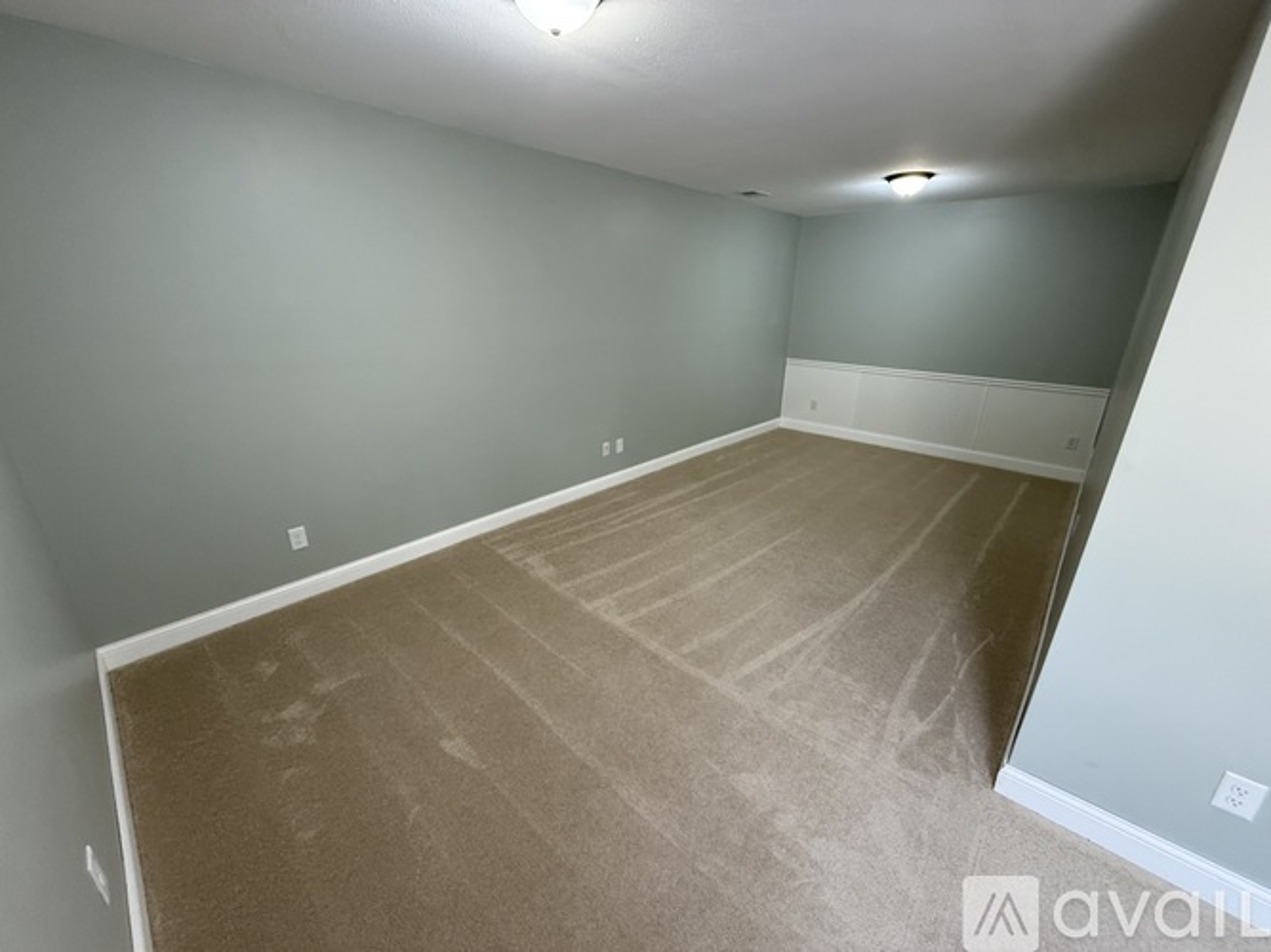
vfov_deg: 85.7
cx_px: 636
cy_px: 476
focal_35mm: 14
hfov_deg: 102.1
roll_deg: -0.7
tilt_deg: -20.3
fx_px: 514
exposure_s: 1/120
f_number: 2.2
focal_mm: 2.22
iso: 320
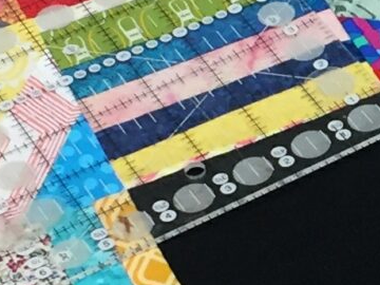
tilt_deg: -41.7
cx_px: 696
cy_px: 25
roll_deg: -1.6
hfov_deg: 9.2
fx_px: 2261
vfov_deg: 7.2
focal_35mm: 206
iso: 32
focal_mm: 4.15
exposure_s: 1/40
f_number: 2.2
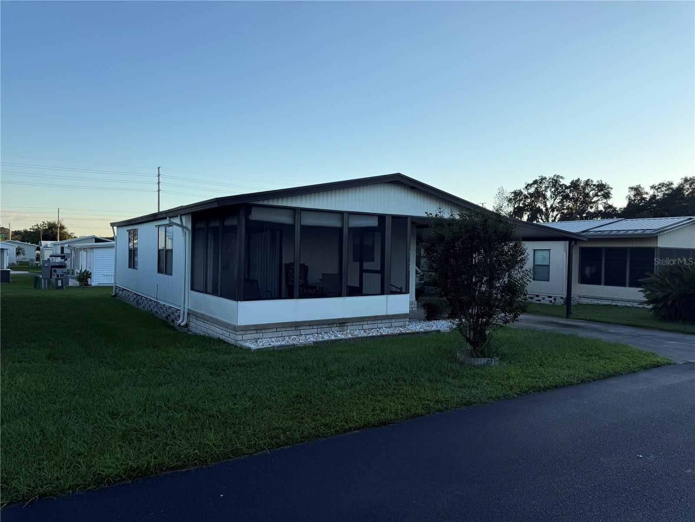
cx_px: 348
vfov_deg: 56.8
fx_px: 482
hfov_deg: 71.6
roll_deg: -1.2
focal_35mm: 24
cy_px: 261
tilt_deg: -0.5
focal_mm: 6.76
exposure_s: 1/2053
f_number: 1.78
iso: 80
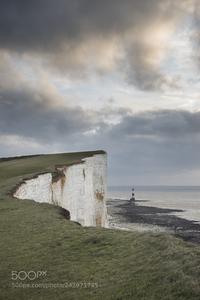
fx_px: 416
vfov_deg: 39.6
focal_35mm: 50
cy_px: 150
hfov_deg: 27.0
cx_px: 100
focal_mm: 50
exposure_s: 1/125
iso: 500
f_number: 11
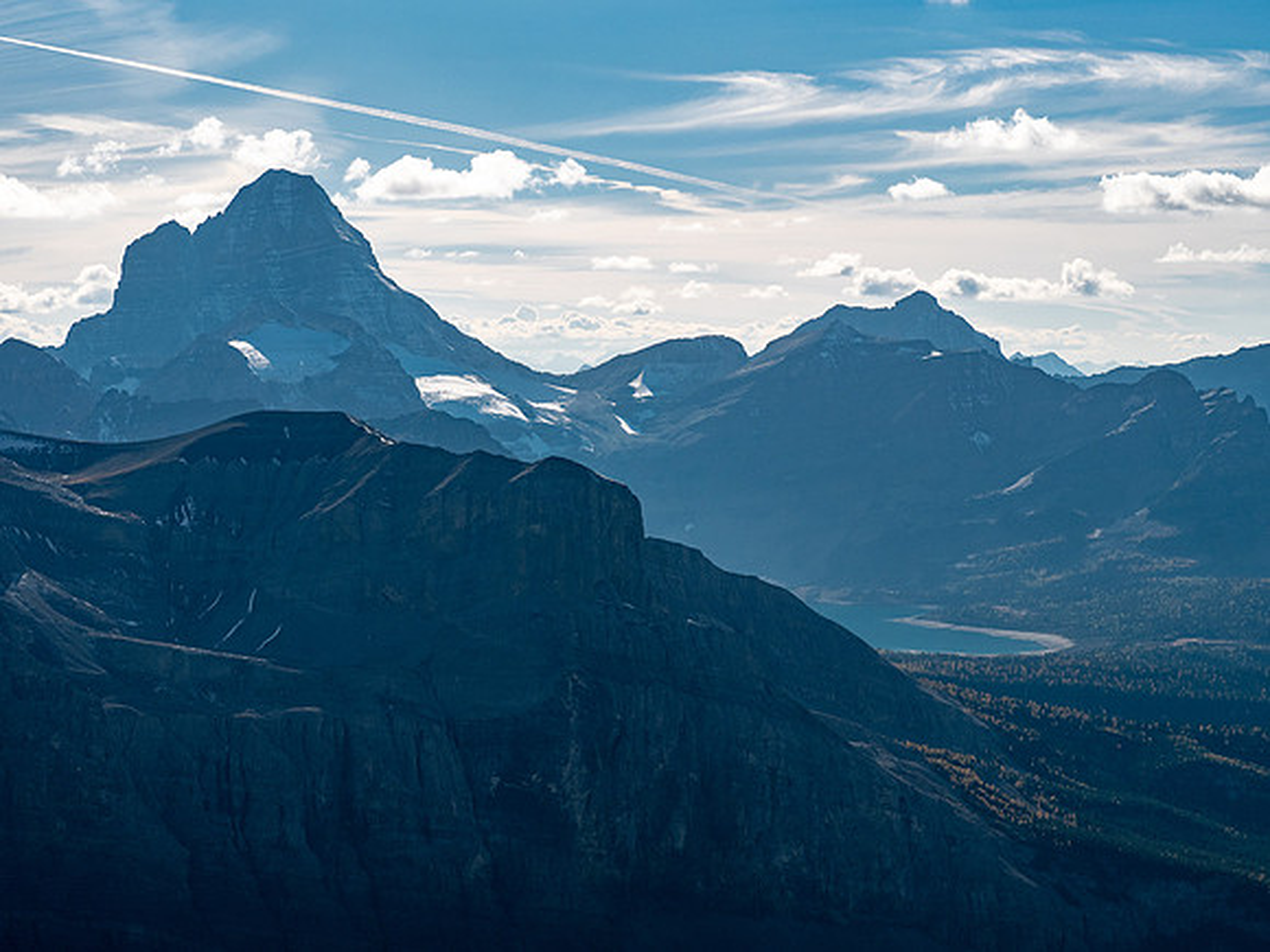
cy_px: 476
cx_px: 635
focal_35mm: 80
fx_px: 2935
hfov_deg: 24.4
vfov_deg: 18.4
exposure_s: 1/400
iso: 200
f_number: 8
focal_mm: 40
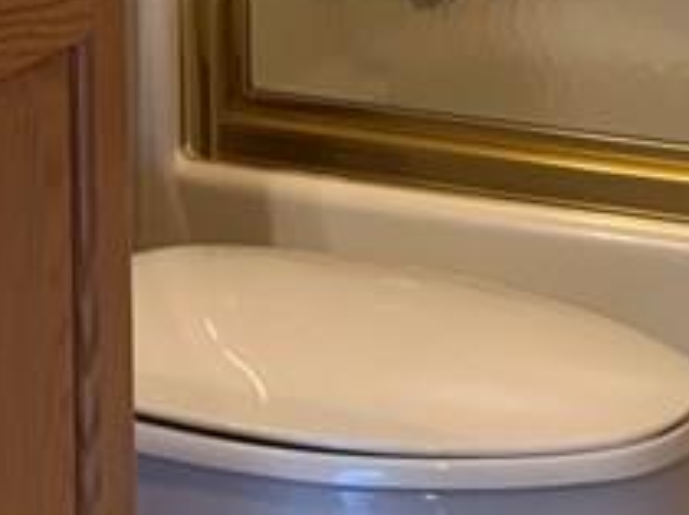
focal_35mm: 127
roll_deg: +1.3
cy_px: -443
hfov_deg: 15.1
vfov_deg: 10.8
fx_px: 2525
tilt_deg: -3.8
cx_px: -72
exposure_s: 1/60
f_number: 1.8
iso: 200
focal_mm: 4.25
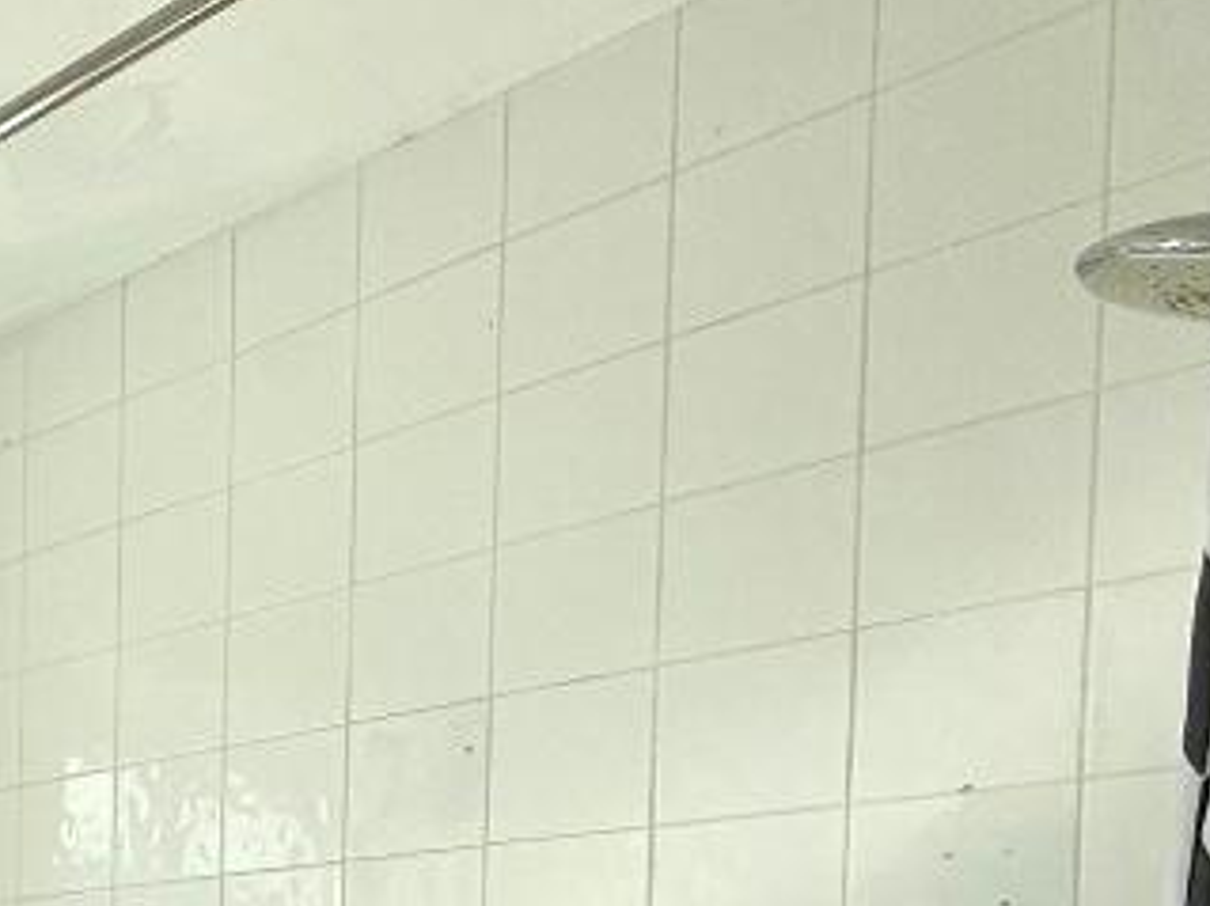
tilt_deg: -1.7
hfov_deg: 32.4
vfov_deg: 27.3
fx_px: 1572
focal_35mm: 45
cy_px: 1152
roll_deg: +0.1
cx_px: -341
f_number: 2.2
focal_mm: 2.22
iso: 64
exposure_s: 1/1901
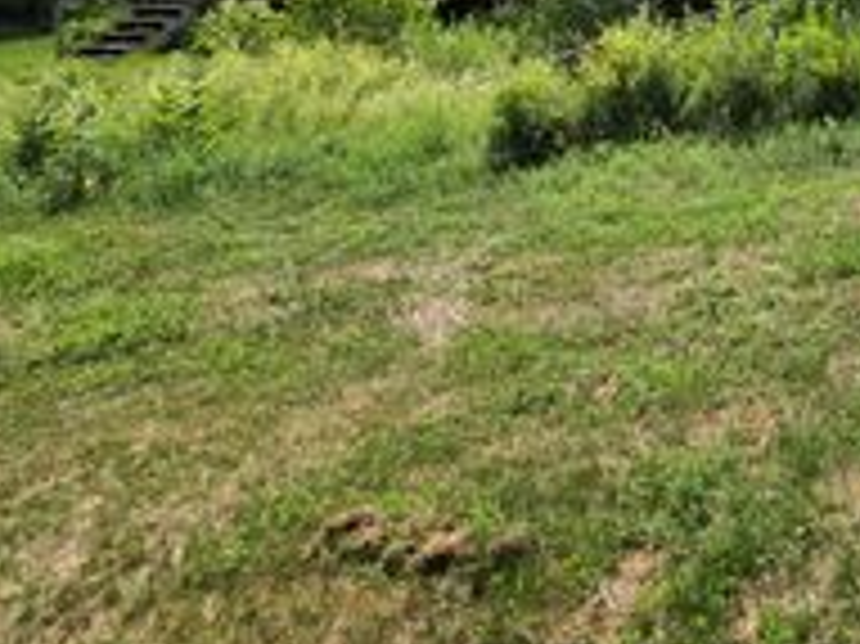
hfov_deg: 38.9
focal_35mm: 34
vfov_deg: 36.2
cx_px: 1040
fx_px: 844
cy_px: -43
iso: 40
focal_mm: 2.2
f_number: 1.9
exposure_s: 1/5000
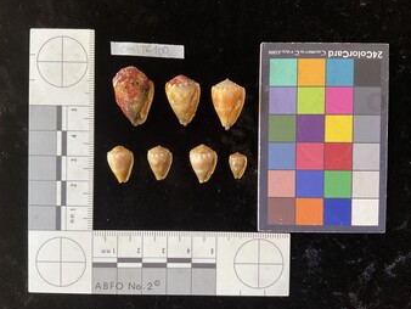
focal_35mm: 30
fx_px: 356
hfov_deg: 59.9
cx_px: 203
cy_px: 155
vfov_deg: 46.8
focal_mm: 3
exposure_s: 1/60
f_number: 1.8
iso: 100
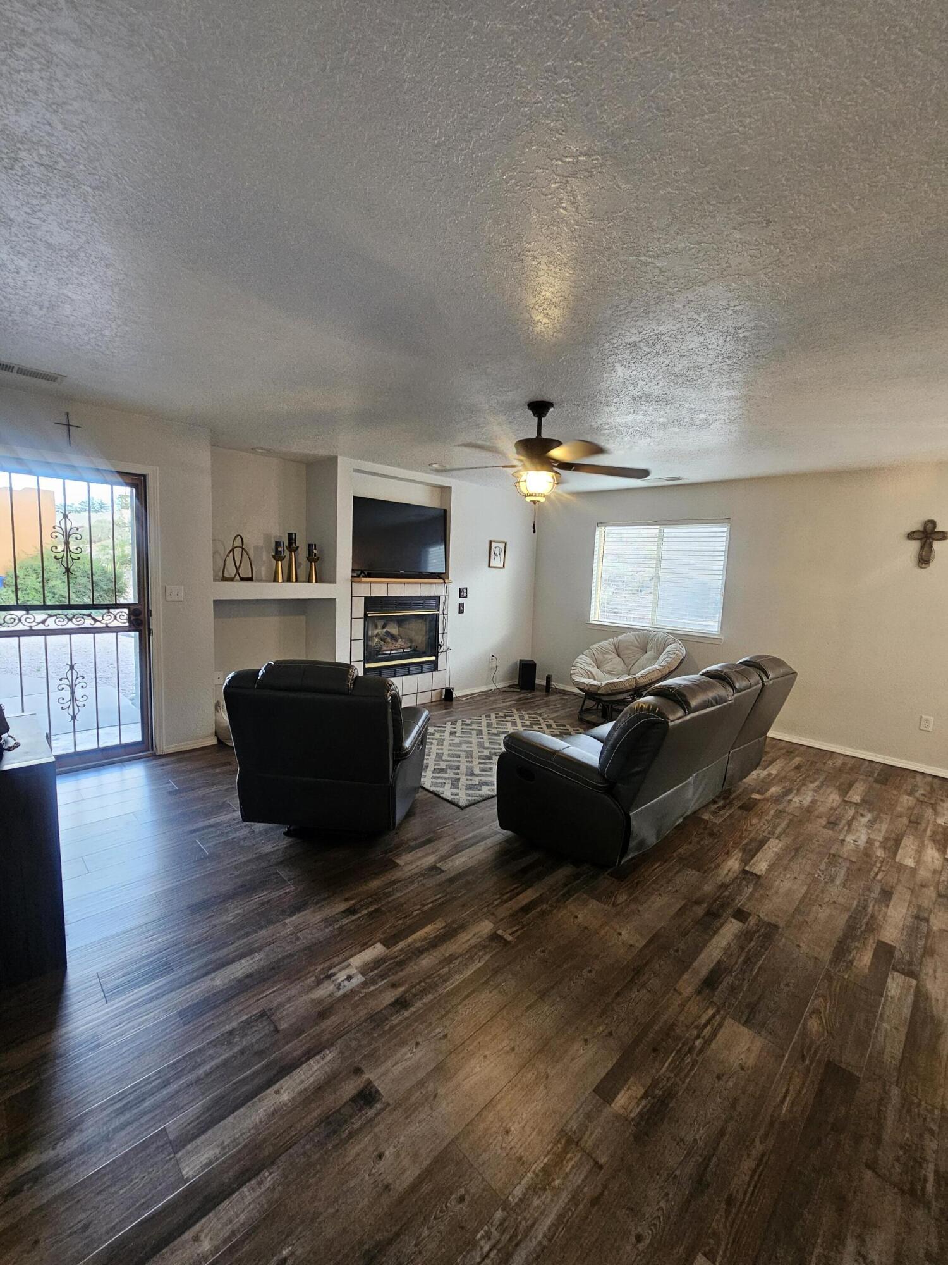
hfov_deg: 89.9
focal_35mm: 13
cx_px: 474
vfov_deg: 106.2
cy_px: 632
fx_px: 475
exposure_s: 1/40
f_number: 2.2
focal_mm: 2.2
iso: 320
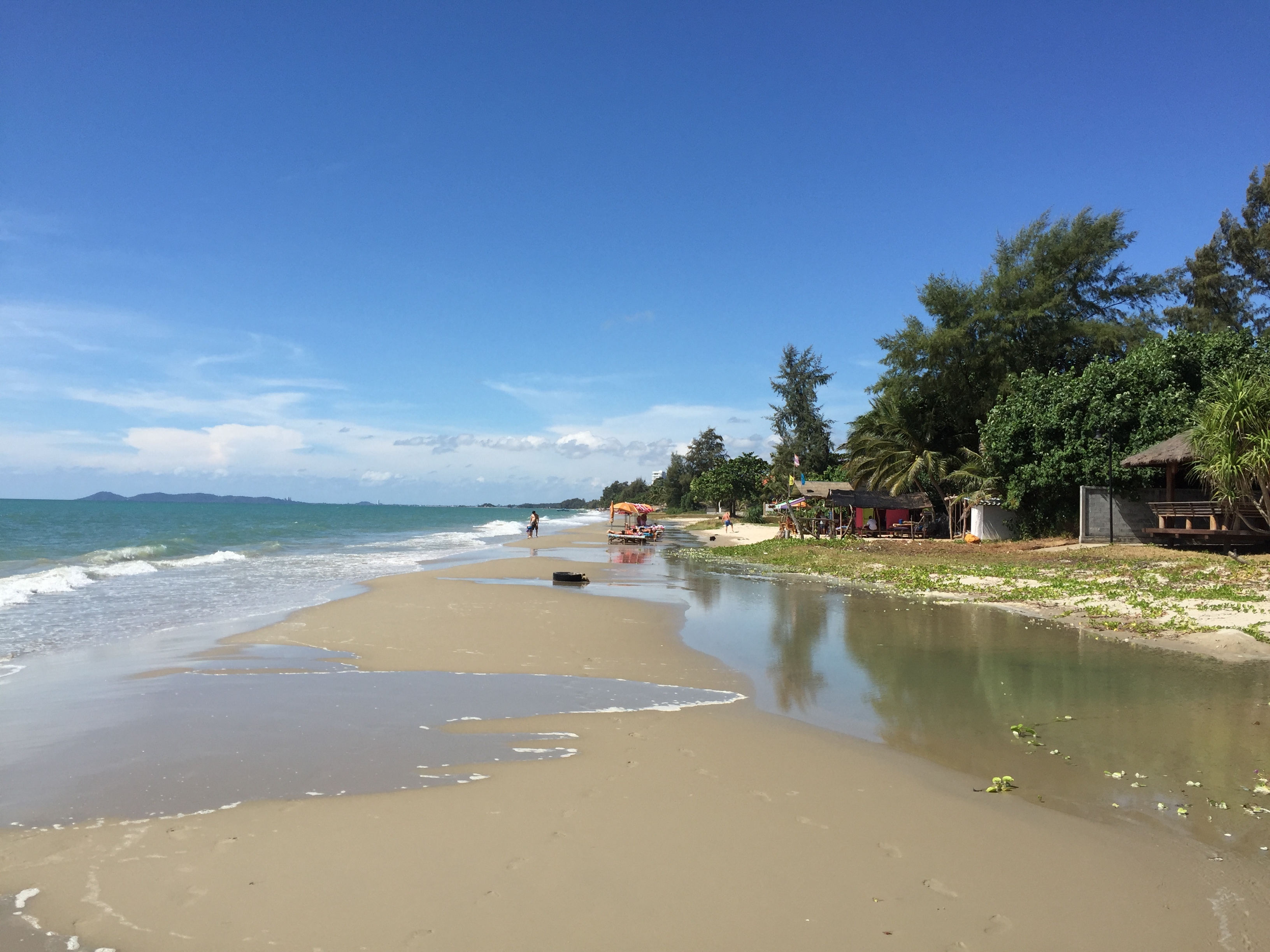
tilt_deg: +2.7
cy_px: 476
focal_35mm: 29
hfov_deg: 61.7
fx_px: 1064
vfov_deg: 48.2
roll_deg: -1.7
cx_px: 635
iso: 32
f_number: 2.2
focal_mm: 4.15
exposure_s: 1/2825
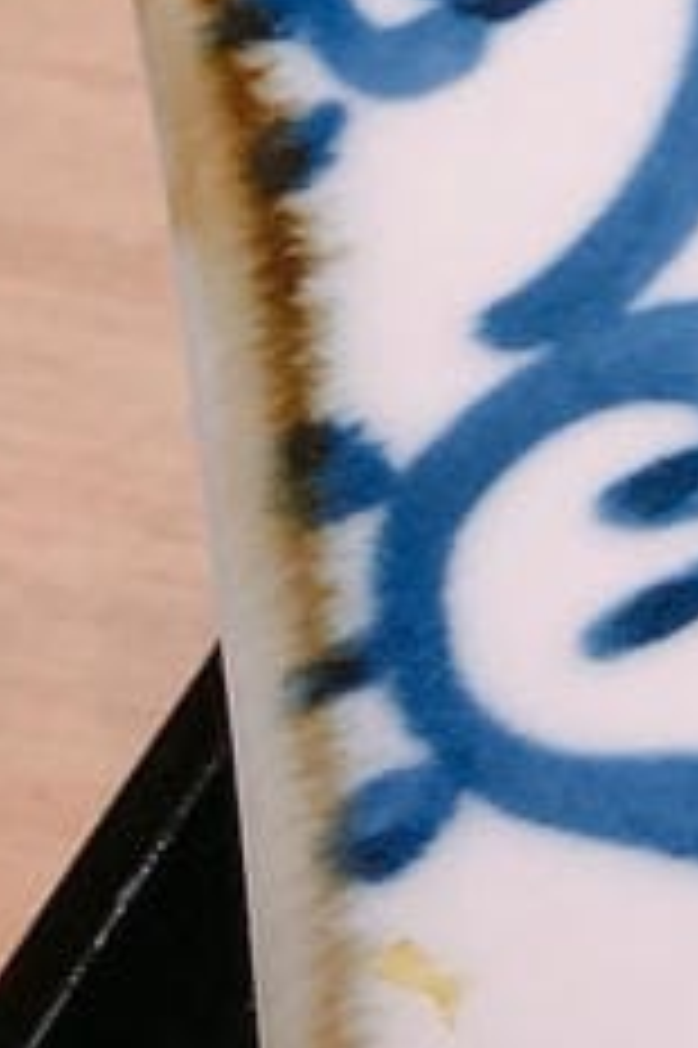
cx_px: 2652
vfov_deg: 13.1
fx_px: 4369
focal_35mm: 150
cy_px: -414
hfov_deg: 7.2
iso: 40
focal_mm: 3.99
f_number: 1.8
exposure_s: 1/24
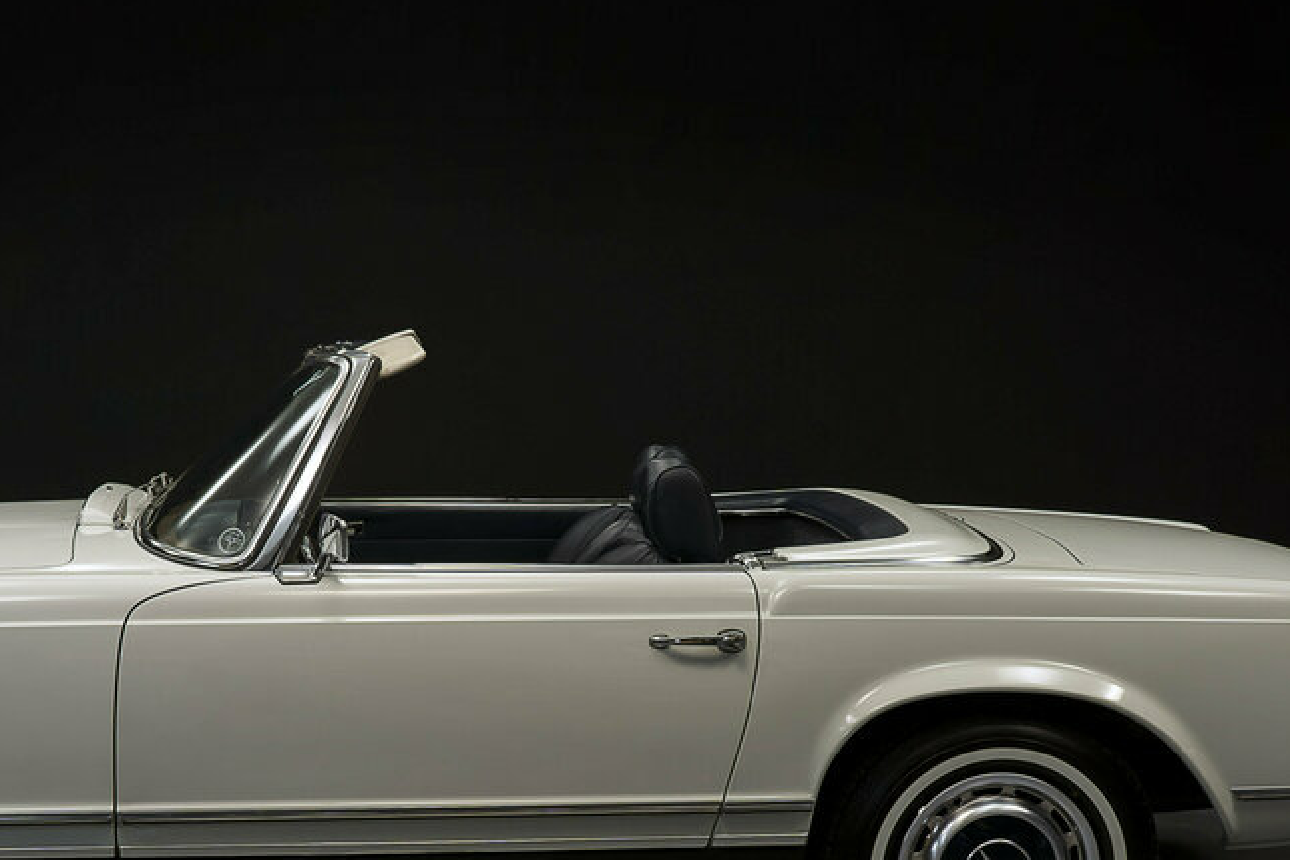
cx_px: 442
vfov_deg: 21.3
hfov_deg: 31.7
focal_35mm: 63
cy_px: 691
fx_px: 2257
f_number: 9
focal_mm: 34
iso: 250
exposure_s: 1/2.5
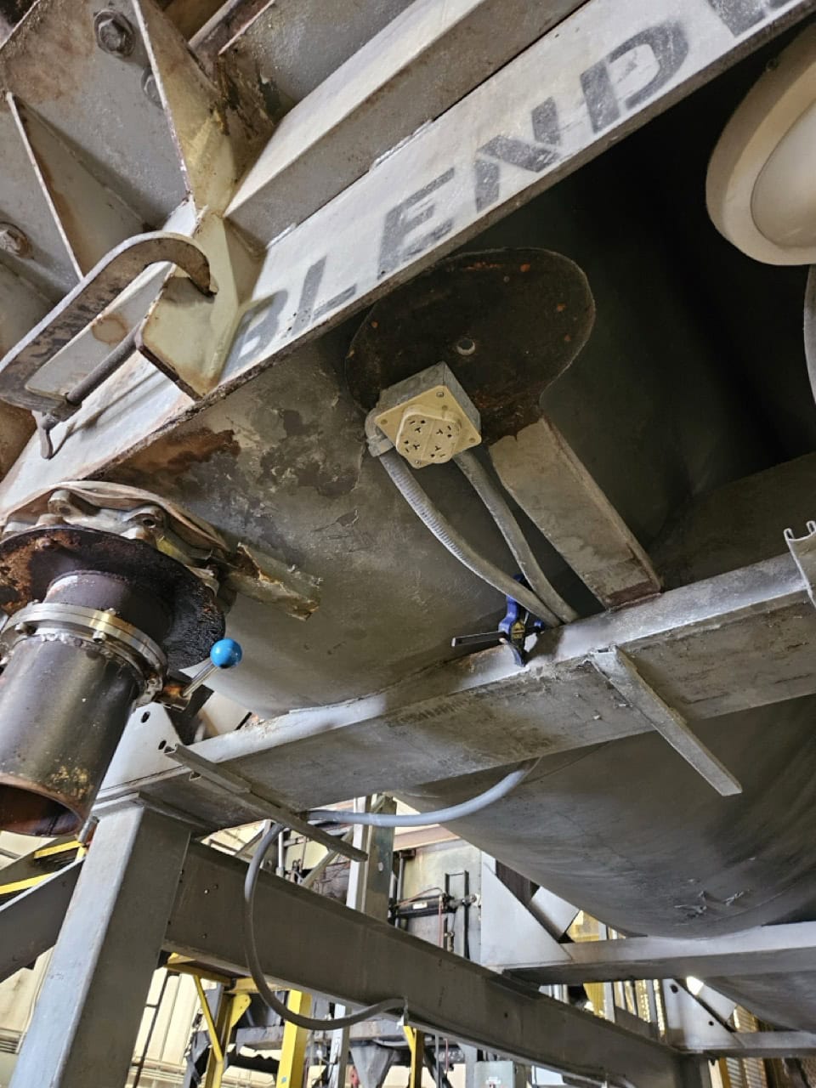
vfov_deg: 73.9
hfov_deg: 58.9
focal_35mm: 23
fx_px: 723
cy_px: 544
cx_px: 408
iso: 800
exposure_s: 1/24
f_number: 1.8
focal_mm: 5.4
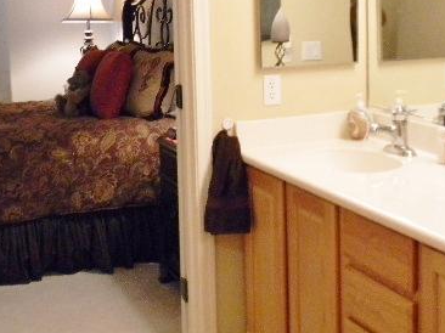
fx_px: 809
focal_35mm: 63
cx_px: 208
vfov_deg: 23.0
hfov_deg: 30.7
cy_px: 80
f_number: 3.7
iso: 400
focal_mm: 6.4
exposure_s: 1/16.8
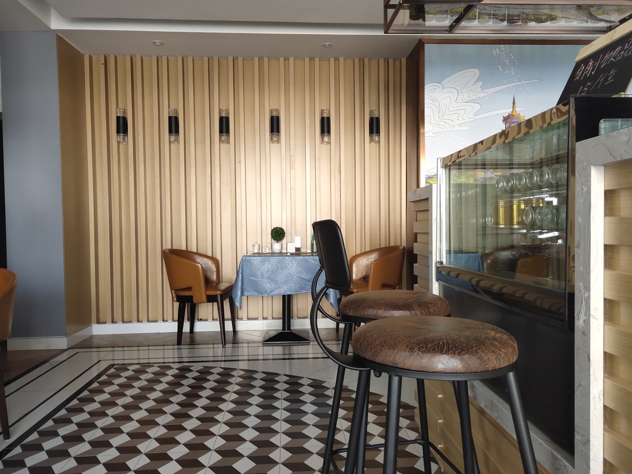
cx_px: 316
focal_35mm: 29
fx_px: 529
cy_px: 237
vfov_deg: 48.2
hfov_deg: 61.7
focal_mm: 4.27
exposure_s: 1/50
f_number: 1.8
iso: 187
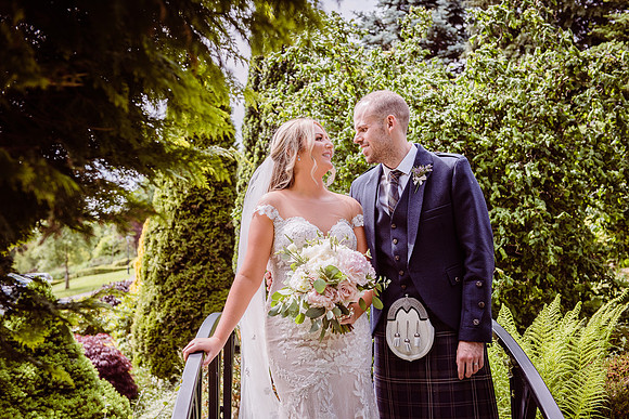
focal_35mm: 50
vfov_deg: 27.0
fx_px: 874
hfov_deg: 39.6
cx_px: 314
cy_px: 210
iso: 250
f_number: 4.5
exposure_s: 1/800
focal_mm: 50
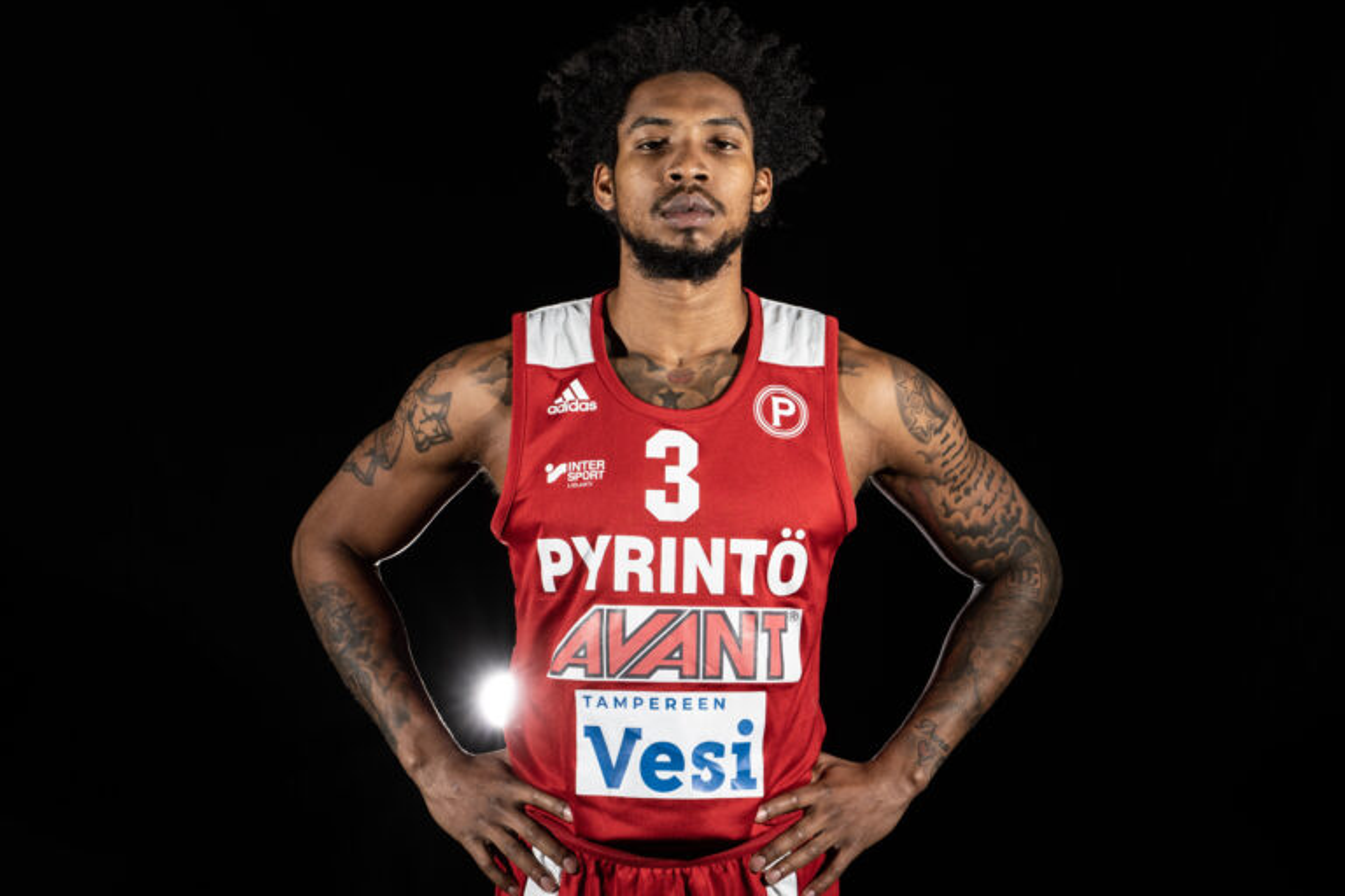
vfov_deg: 15.9
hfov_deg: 23.6
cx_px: 672
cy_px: 448
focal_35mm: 86
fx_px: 3213
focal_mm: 86
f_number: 10
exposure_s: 1/200
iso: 250
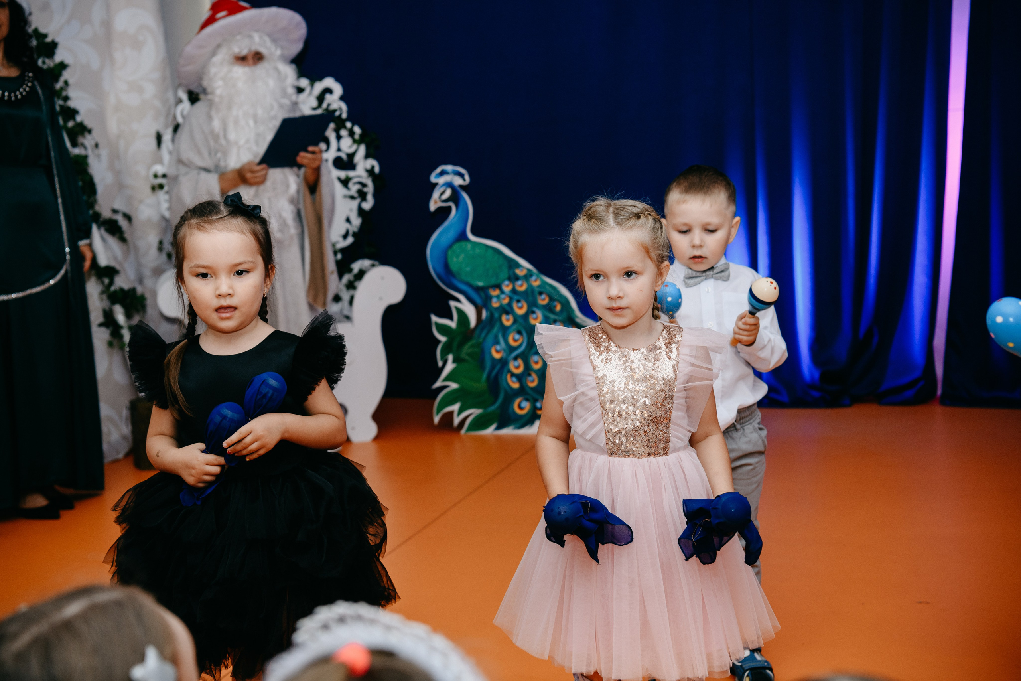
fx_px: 1361
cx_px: 510
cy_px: 340
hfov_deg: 41.1
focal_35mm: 48
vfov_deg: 28.1
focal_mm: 48
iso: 250
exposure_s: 1/160
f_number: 4
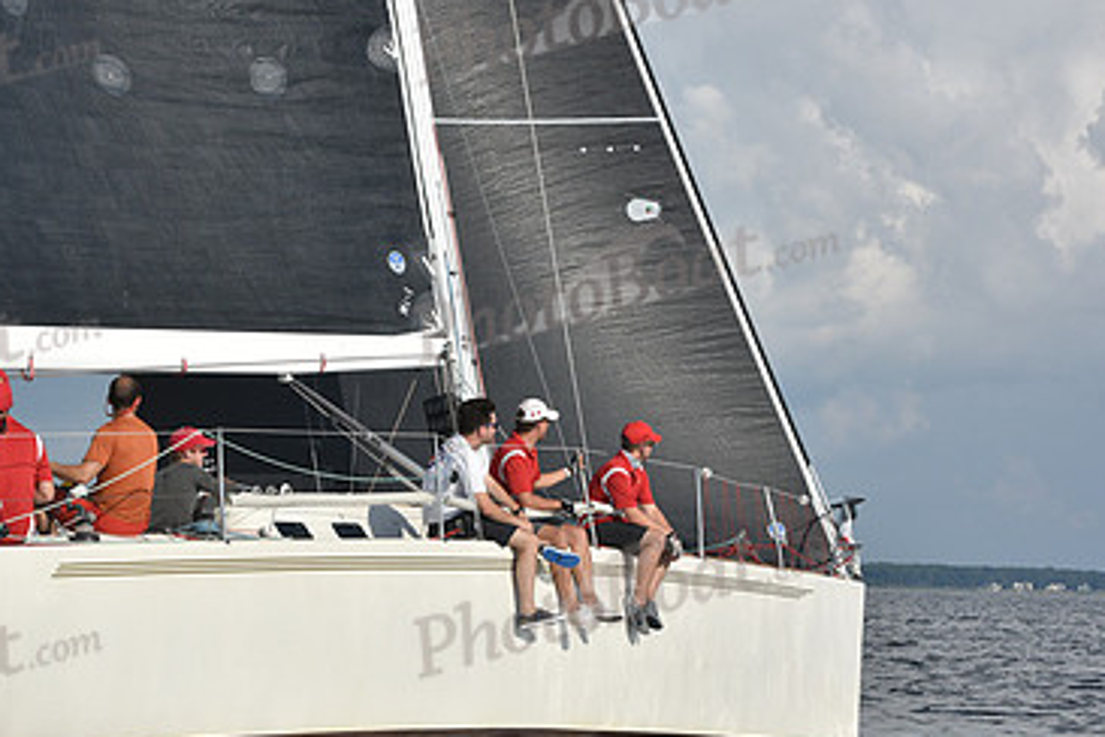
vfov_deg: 12.3
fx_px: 3407
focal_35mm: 111
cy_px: 485
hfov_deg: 18.3
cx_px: 260
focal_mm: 70
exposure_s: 1/1250
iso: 250
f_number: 9
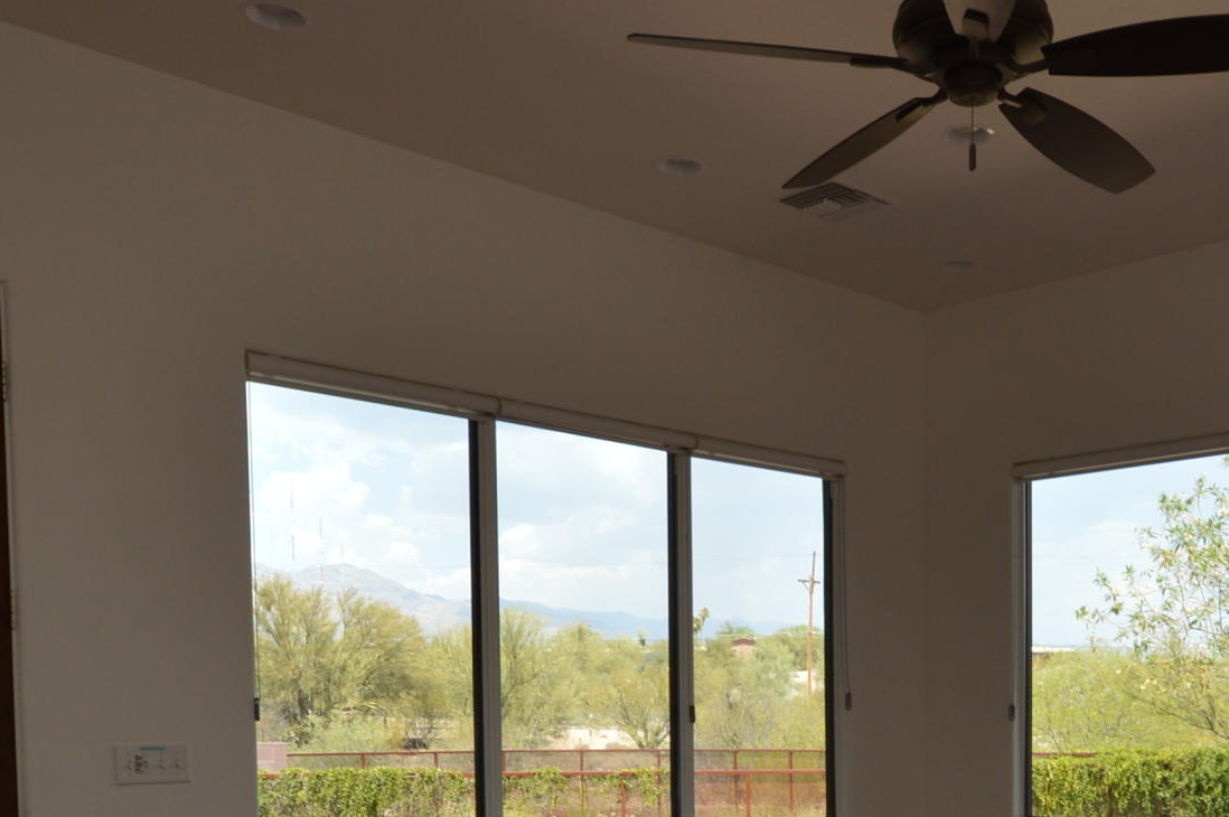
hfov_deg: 45.8
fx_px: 1398
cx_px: 923
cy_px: 800
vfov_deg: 30.5
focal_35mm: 41
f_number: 5.6
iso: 110
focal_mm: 10
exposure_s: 1/125
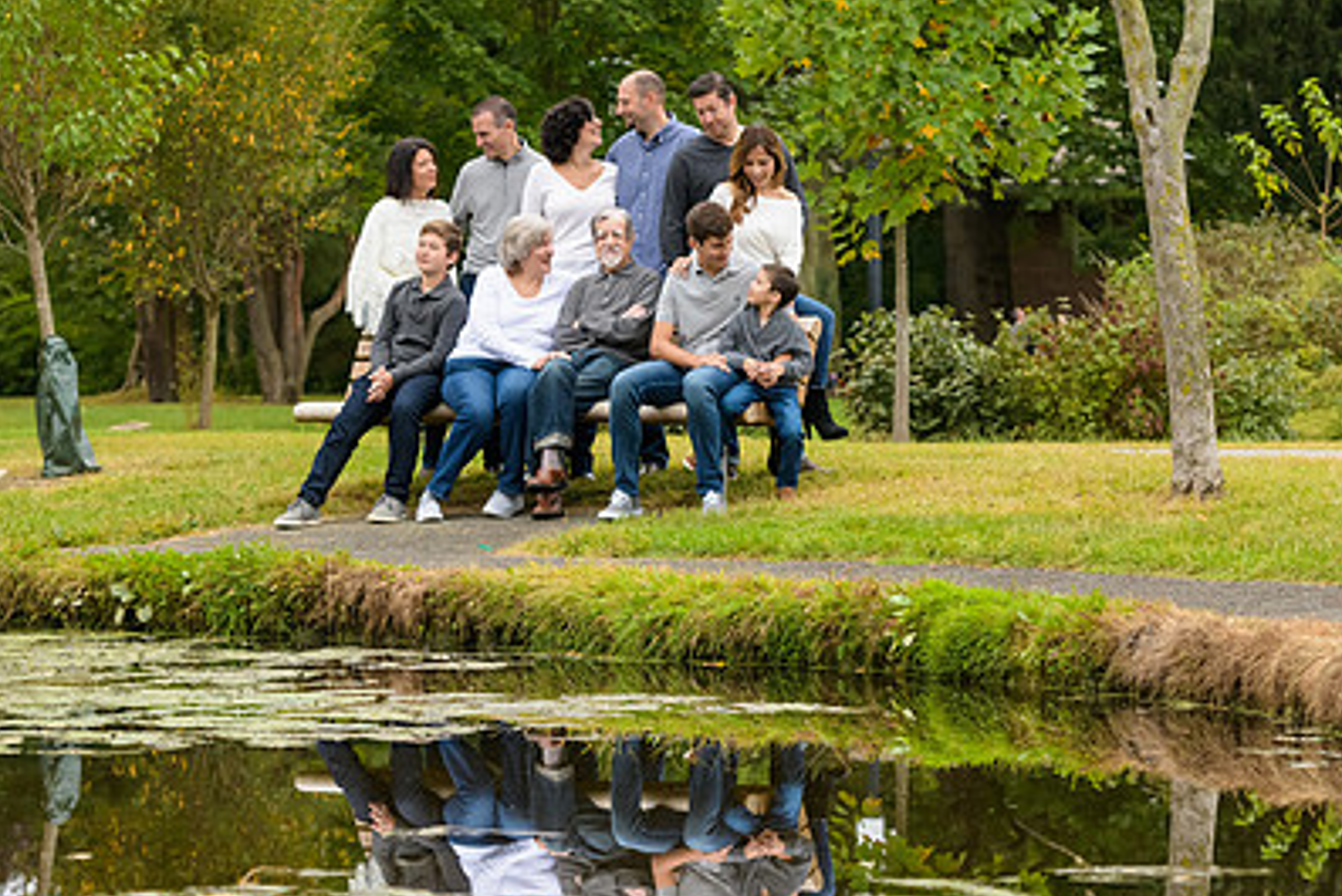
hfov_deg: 14.3
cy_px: 570
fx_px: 5332
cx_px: 700
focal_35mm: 143
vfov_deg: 9.6
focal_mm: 98
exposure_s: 1/320
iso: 800
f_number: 5
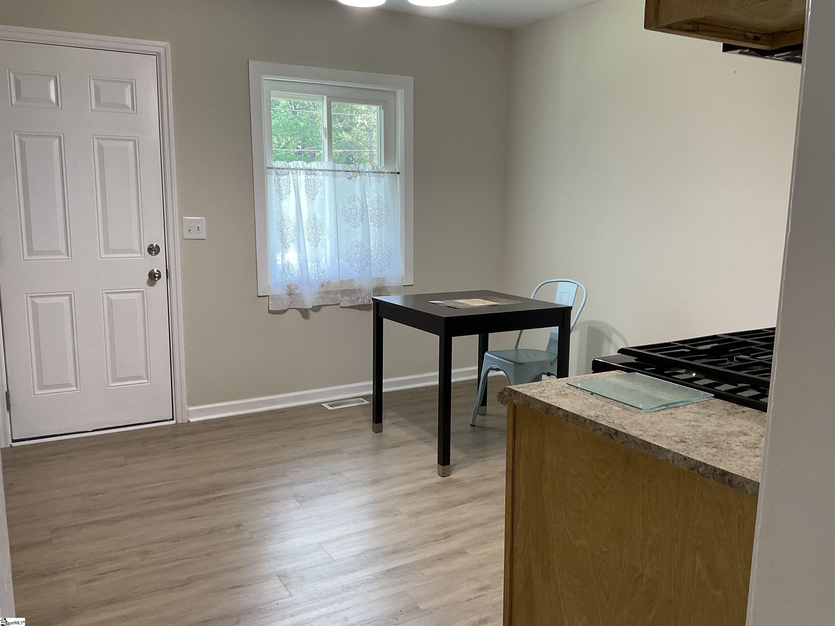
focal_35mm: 29
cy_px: 313
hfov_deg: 61.7
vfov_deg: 48.2
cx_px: 418
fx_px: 700
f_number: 1.8
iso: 64
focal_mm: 3
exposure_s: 1/60
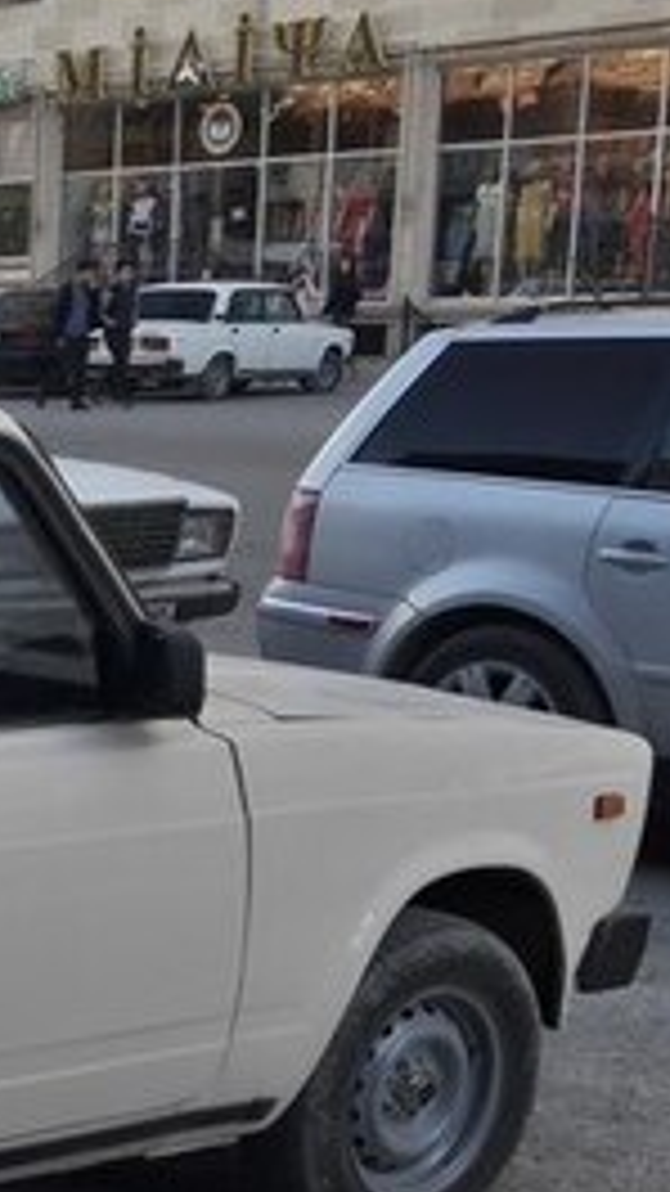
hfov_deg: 13.7
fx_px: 2401
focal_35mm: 76
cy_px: 893
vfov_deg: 27.5
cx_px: -639
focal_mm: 3.7
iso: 40
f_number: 1.9
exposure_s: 1/214
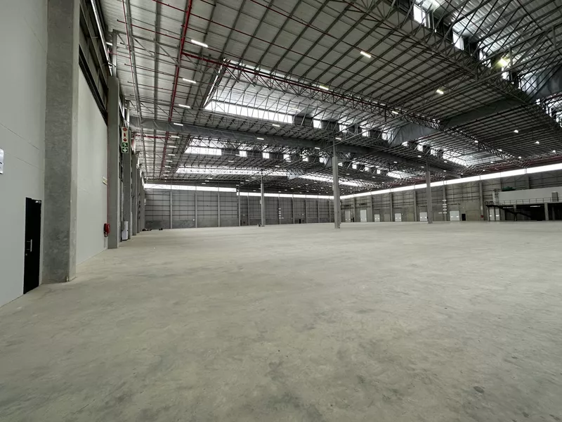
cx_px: 281
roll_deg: +2.1
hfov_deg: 102.1
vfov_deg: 85.7
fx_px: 227
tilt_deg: +3.9
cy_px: 211
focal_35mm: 14
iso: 64
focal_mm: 2.22
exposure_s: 1/100
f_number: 2.2
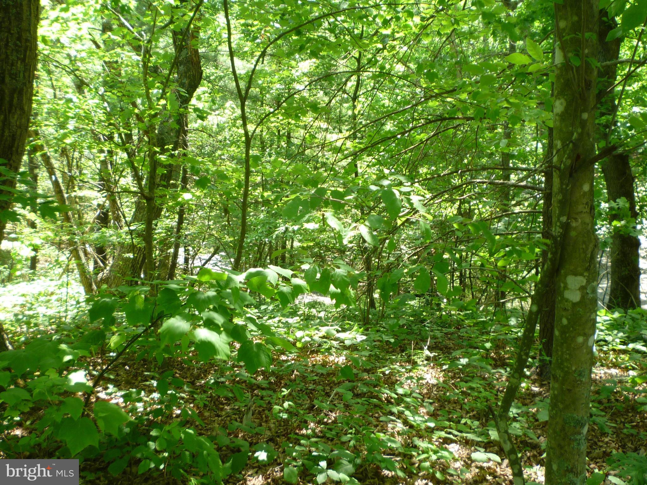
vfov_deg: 36.8
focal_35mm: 39
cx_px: 324
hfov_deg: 47.9
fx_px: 729
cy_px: 242
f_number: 3.3
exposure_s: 1/50
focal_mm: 5.2
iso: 80
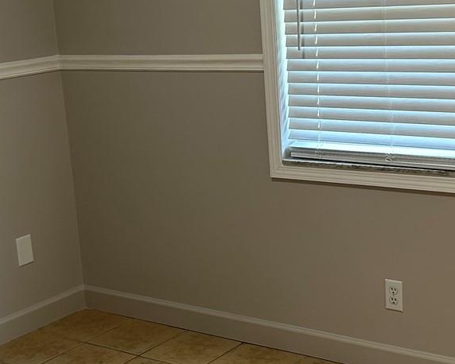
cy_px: 169
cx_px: 247
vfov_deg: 21.6
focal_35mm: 71
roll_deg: +4.8
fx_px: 956
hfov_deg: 26.7
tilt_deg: -10.9
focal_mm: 5.7
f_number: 1.5
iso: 125
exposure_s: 1/60
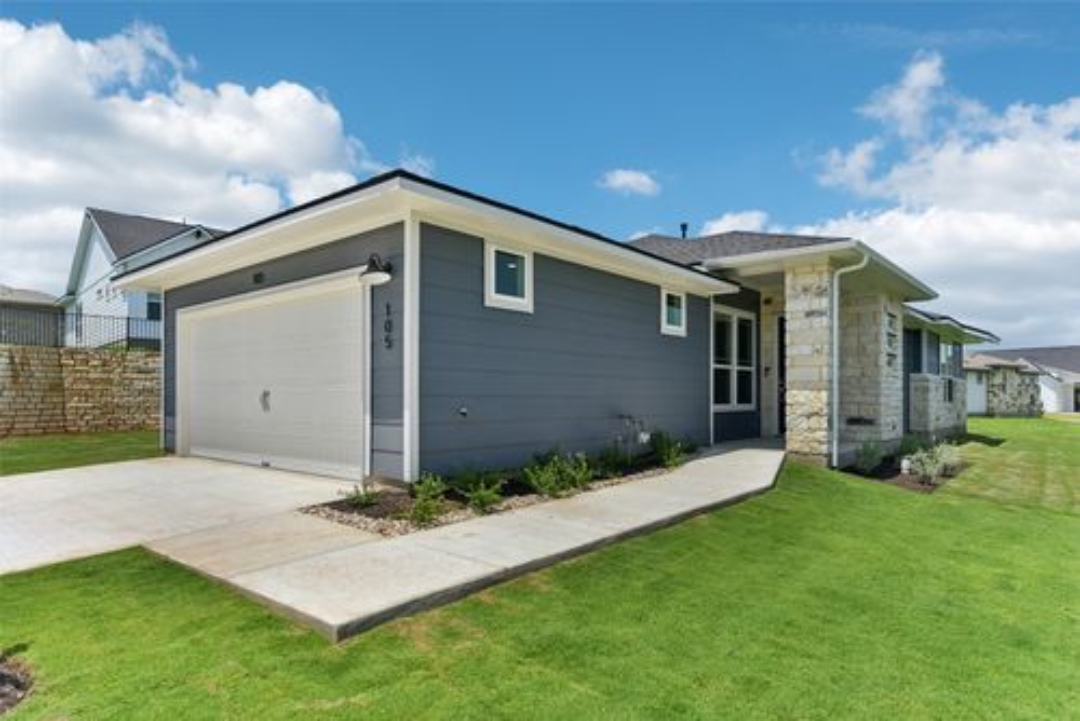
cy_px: 360
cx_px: 540
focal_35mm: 21
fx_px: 630
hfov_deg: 81.2
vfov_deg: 59.6
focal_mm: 21
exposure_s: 1/500
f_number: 8
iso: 100
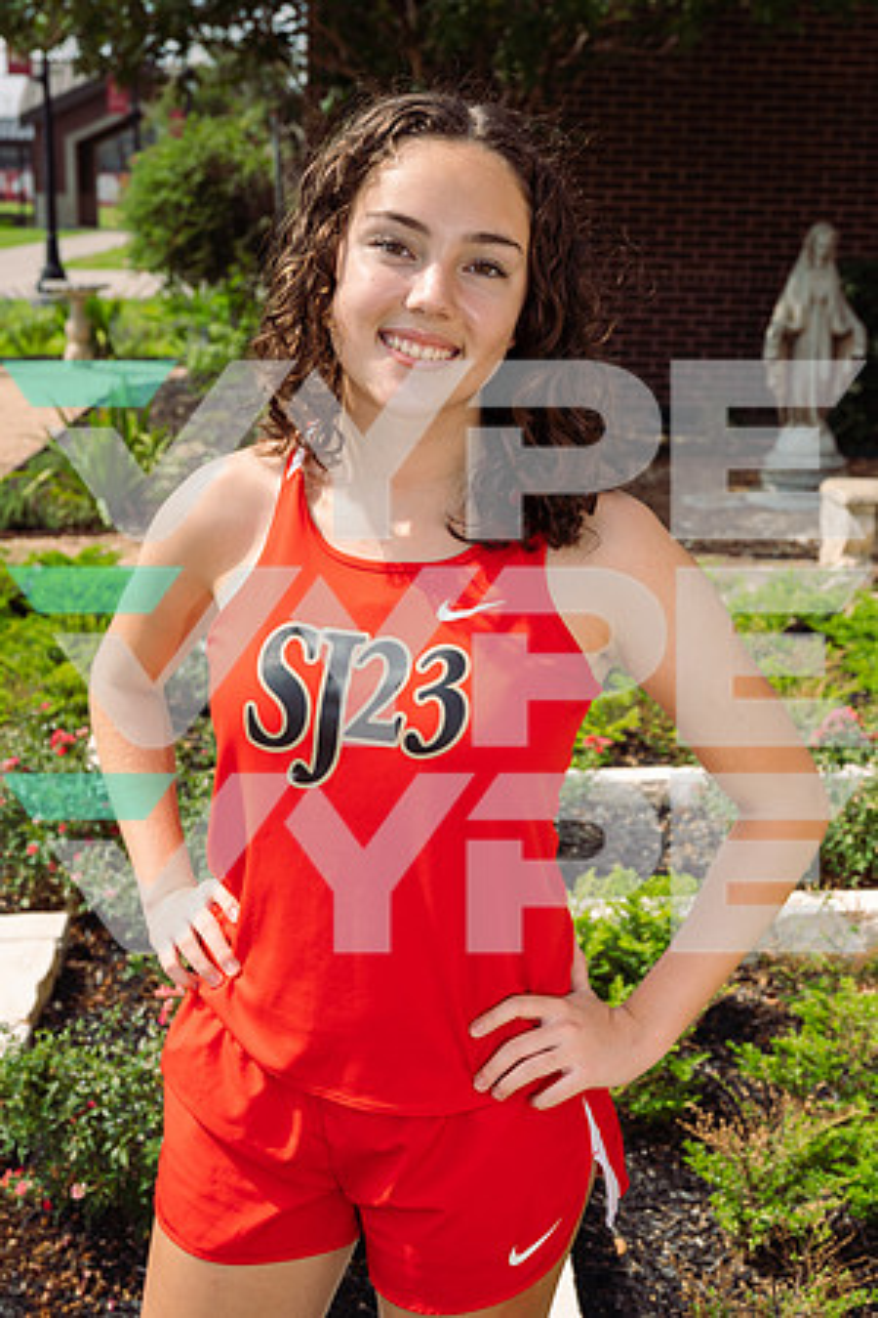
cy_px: 659
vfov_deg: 38.9
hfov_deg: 26.5
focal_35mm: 51
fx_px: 1866
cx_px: 439
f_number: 9
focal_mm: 51
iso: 125
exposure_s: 1/250
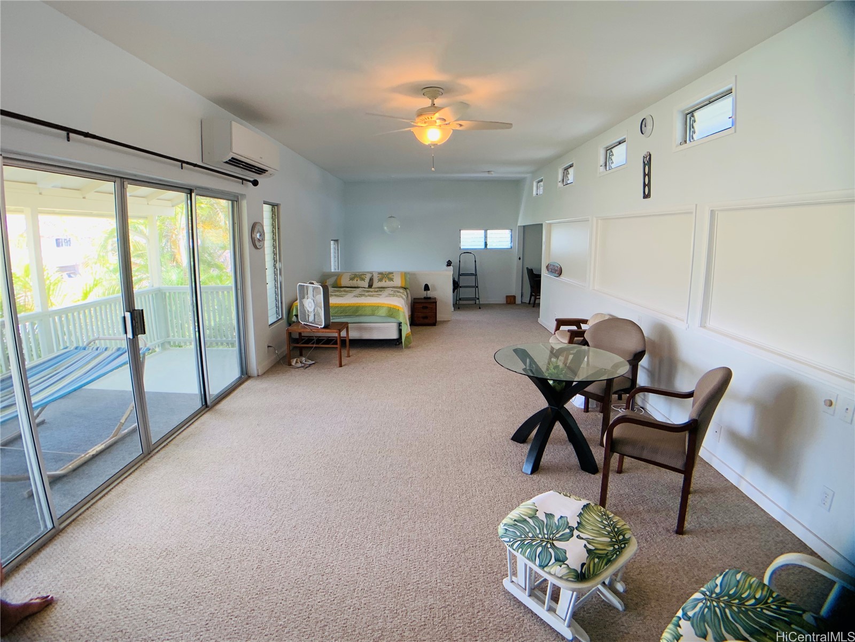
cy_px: 321
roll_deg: +0.2
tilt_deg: -9.3
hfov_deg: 67.3
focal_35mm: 26
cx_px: 428
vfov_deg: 53.1
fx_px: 642
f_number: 1.8
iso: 80
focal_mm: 4.25
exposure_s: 1/121
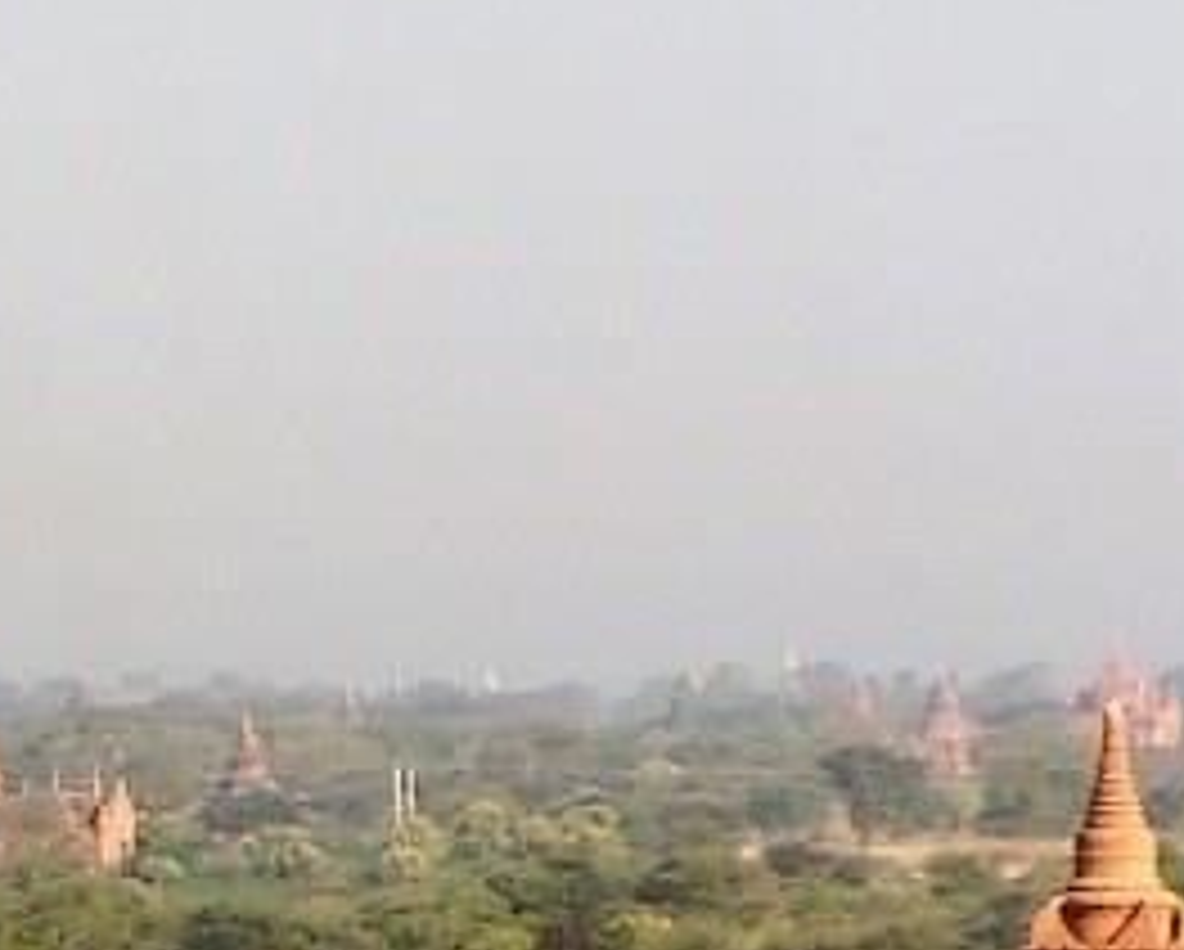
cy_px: 1418
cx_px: -842
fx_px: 19961
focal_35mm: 569
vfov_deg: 2.7
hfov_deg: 3.4
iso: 50
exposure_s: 1/250
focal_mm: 22.9
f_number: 5.6
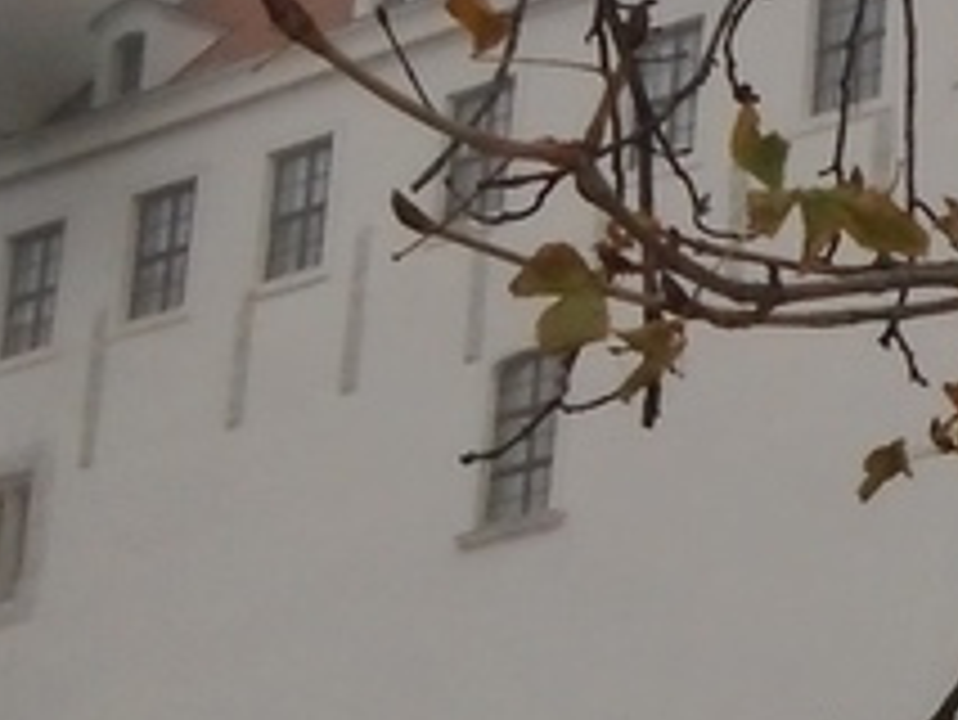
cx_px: 1768
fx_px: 5289
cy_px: 176
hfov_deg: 9.8
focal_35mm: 191
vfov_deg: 7.8
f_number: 4.1
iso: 400
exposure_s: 1/125
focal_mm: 7.4
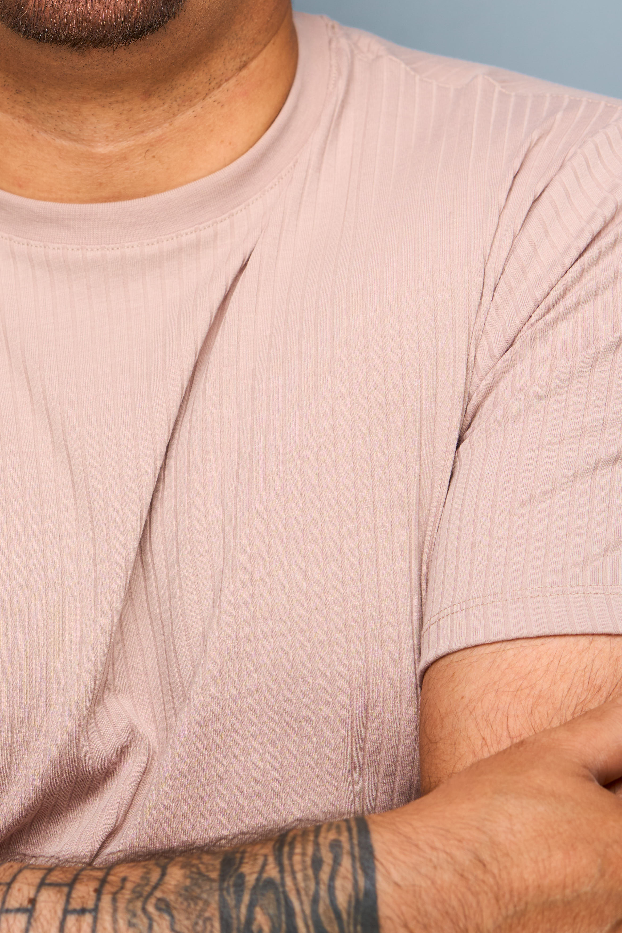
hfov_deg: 8.0
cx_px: 57
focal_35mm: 170
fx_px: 4405
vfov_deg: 12.1
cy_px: 229
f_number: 5.6
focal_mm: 85
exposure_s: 1/200
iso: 250
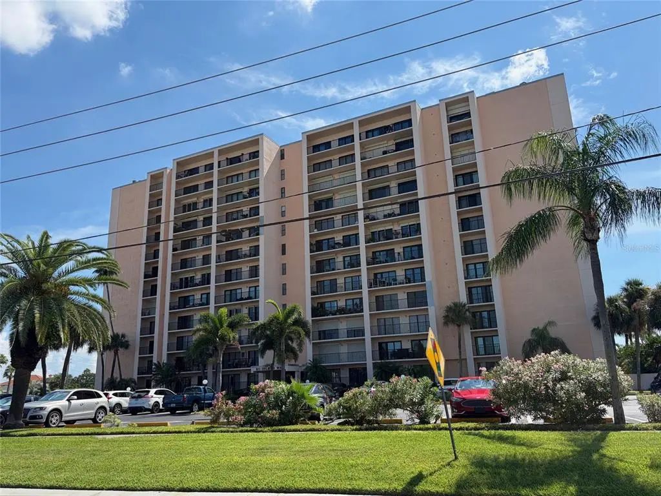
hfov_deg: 67.3
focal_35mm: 26
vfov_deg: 53.1
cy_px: 248
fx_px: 496
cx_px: 330
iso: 50
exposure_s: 1/2747
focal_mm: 5.96
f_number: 1.6
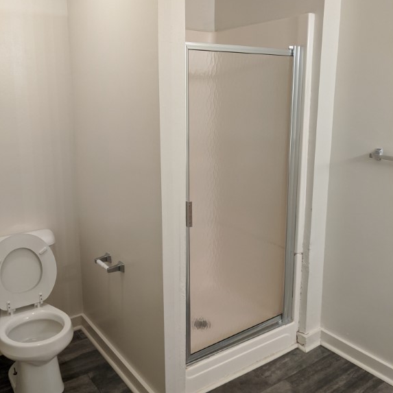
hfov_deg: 51.1
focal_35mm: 32
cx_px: 197
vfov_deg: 51.0
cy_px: 174
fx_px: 411
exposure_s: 1/40
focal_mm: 4.44
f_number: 1.8
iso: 264
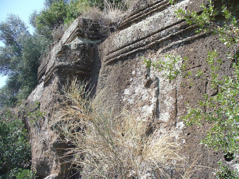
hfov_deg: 50.1
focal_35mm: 37
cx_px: 120
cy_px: 90
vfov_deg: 38.7
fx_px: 255
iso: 80
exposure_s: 1/125
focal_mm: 6.1
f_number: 5.6
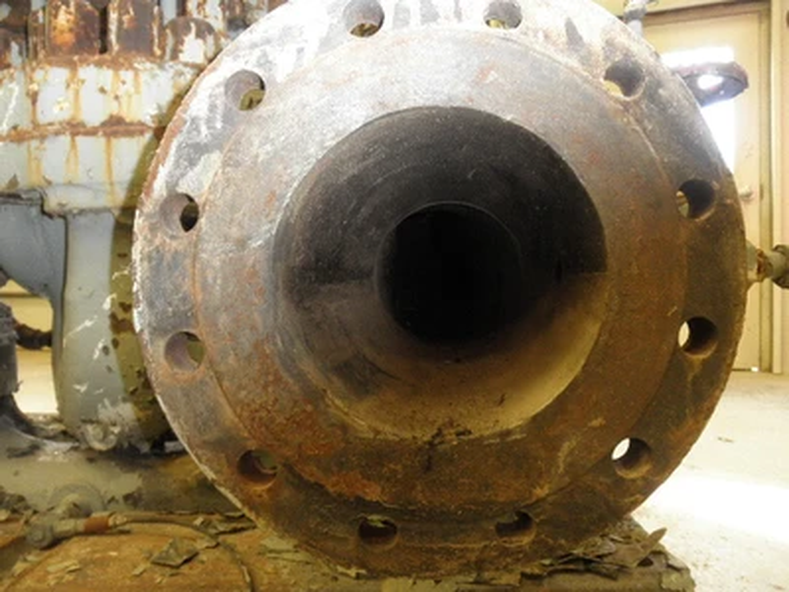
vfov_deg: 49.7
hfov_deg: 63.4
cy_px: 296
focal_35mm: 28
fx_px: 638
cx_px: 394
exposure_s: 1/30
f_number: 3
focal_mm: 5
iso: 200
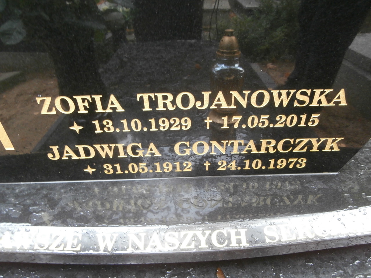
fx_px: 257
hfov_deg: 71.6
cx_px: 186
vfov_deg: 56.8
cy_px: 139
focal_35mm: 24
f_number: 3
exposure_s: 1/6
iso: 200
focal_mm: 4.2
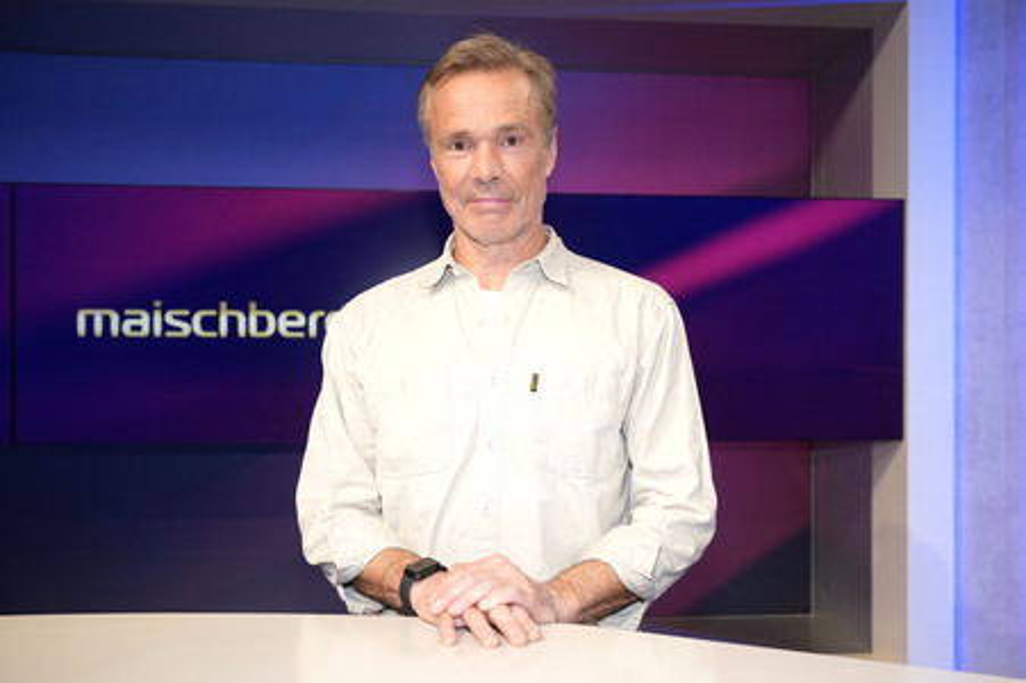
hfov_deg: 57.3
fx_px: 940
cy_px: 342
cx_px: 513
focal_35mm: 33
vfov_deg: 39.9
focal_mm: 33
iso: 2000
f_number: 5
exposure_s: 1/160
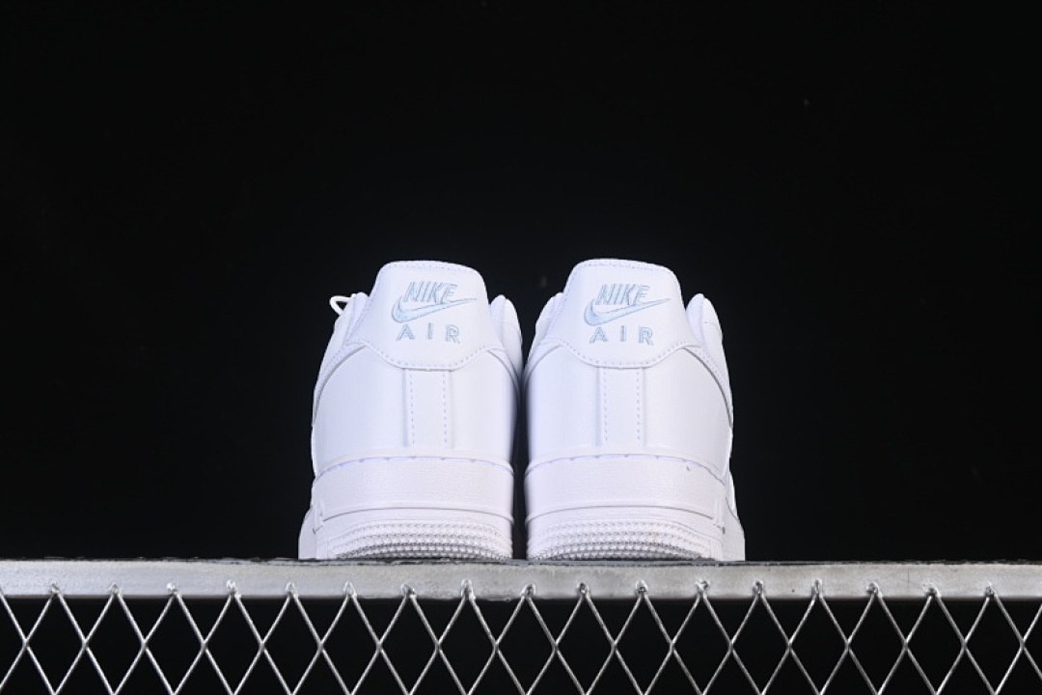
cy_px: 348
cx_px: 521
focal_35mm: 75
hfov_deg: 27.0
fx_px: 2171
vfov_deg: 18.2
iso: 160
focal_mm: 50
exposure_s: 1/100
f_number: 8
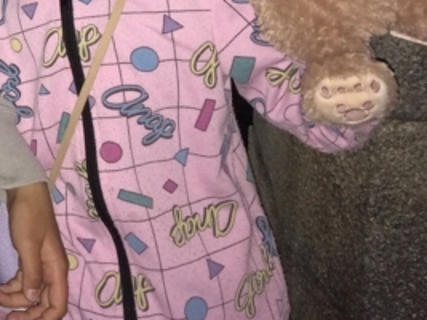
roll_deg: -0.1
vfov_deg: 16.0
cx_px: -122
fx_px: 1073
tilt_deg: -11.2
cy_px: -114
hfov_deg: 20.6
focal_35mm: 87
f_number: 2.2
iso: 160
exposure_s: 1/16
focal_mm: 4.15
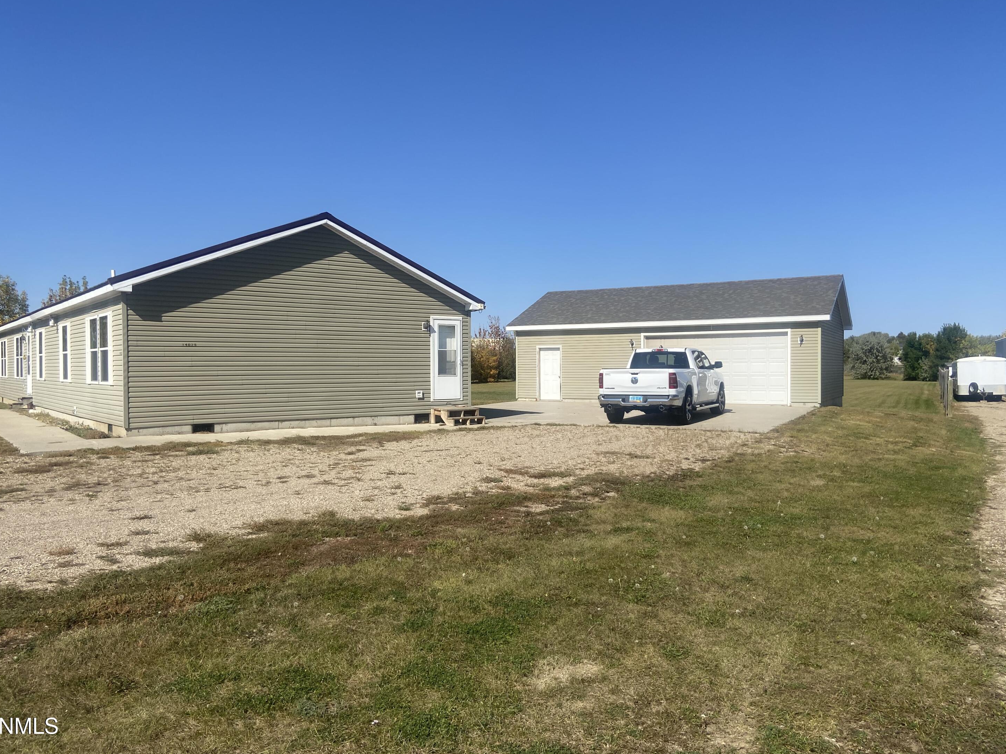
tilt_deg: -1.2
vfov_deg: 51.4
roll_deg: -0.2
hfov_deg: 65.3
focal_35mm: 27
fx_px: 785
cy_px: 371
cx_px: 501
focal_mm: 4.25
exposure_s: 1/3984
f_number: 1.8
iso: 32
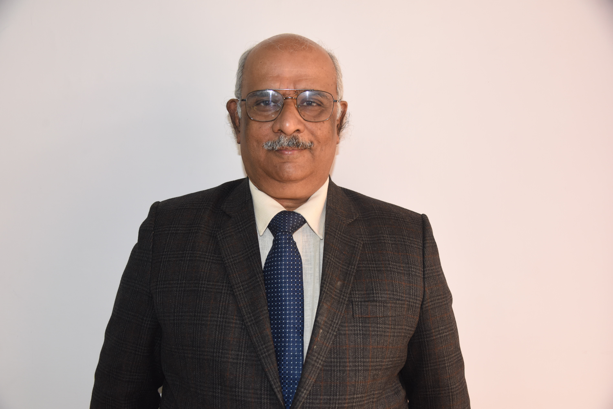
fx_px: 511
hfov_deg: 61.9
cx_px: 306
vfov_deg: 43.6
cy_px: 204
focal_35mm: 30
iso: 1250
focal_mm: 30
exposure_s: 1/80
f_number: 4.5
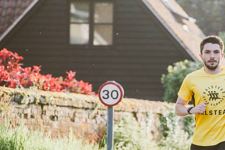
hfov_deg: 4.0
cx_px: 226
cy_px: 135
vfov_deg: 2.7
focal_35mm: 511
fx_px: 3194
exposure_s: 1/1250
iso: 500
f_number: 3.5
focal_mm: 165
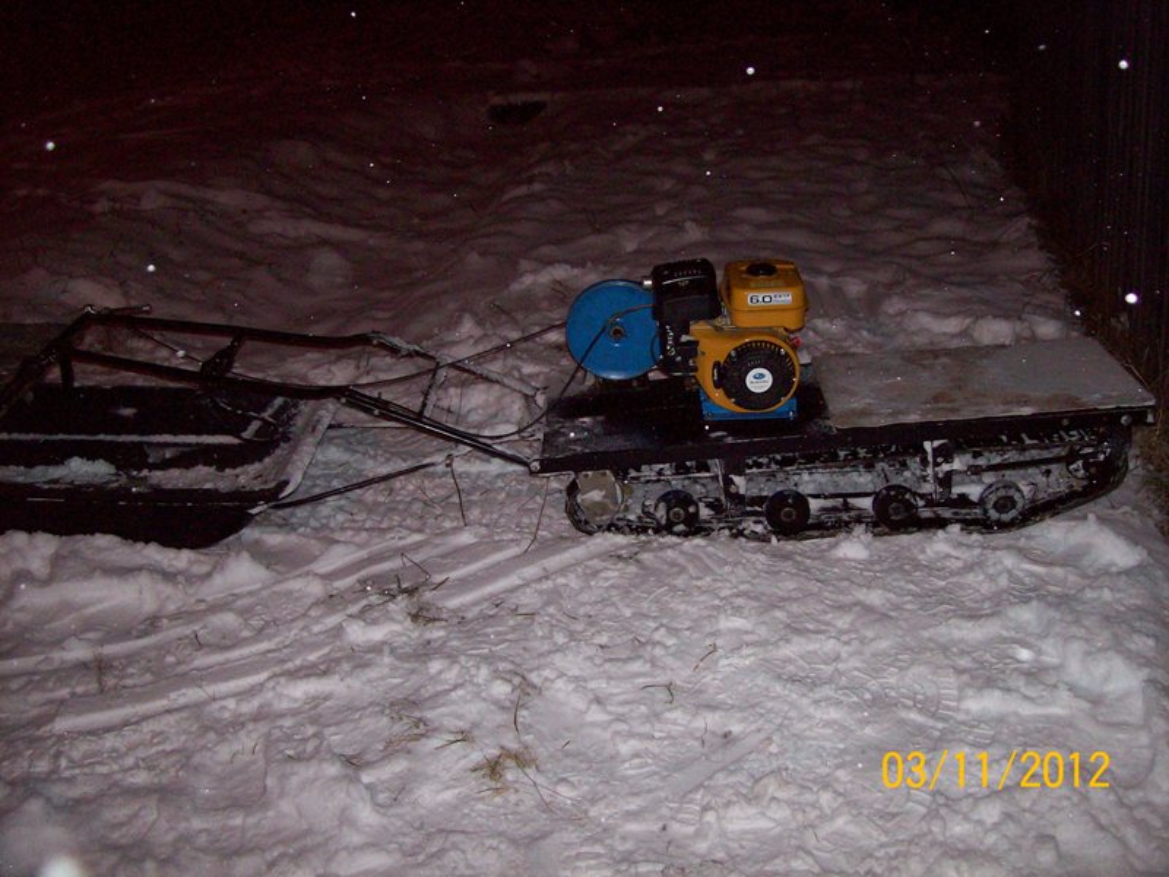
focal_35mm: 36
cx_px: 584
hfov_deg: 51.4
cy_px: 438
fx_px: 1216
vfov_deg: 39.7
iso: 140
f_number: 2.7
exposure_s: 1/64
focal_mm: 6
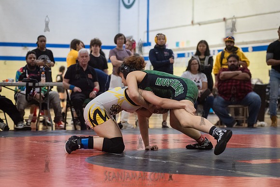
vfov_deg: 13.9
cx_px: 135
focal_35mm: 99
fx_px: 767
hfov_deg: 20.7
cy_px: 106
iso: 8000
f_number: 3.5
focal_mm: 86
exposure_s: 1/400
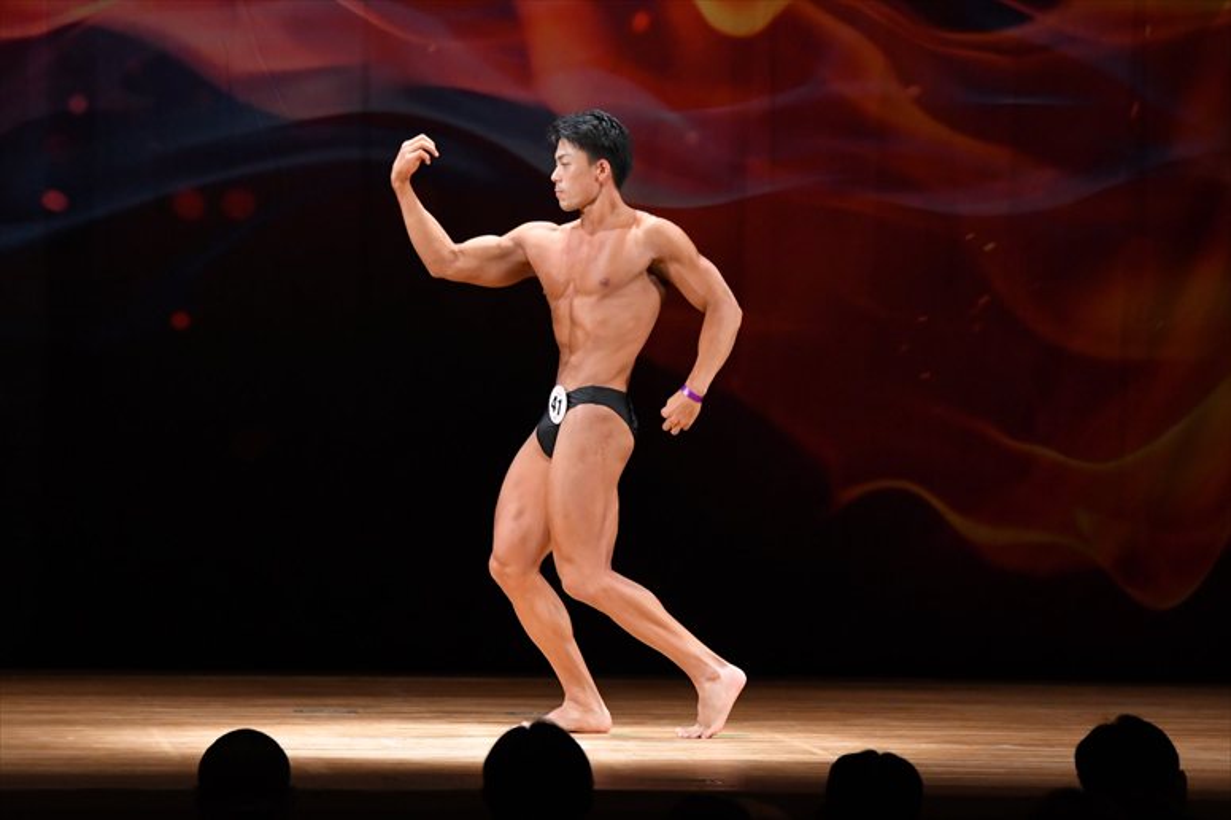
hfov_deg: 9.2
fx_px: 7690
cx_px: 616
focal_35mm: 225
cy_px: 410
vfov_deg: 6.1
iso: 4000
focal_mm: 150
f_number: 5.6
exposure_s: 1/400
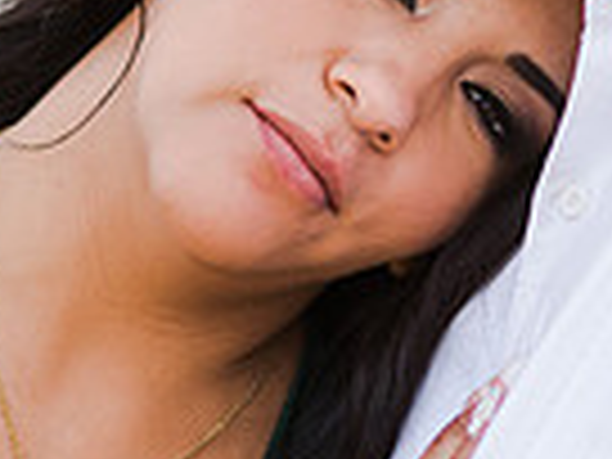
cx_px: 513
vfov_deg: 4.3
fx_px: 6170
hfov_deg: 5.7
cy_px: 160
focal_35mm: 349
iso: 64
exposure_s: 1/200
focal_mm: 85
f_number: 1.8
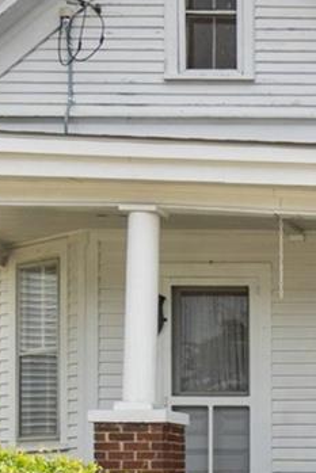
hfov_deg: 13.0
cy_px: 459
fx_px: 1157
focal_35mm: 88
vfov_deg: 22.3
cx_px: 674
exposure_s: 1/200
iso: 100
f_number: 7.1
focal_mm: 10
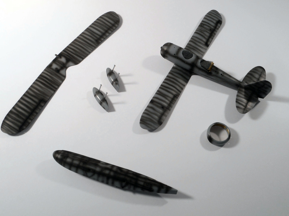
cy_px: 108
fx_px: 284
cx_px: 144
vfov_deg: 41.8
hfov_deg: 54.0
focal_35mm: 34
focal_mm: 6
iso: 80
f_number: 4.2
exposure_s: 1/30
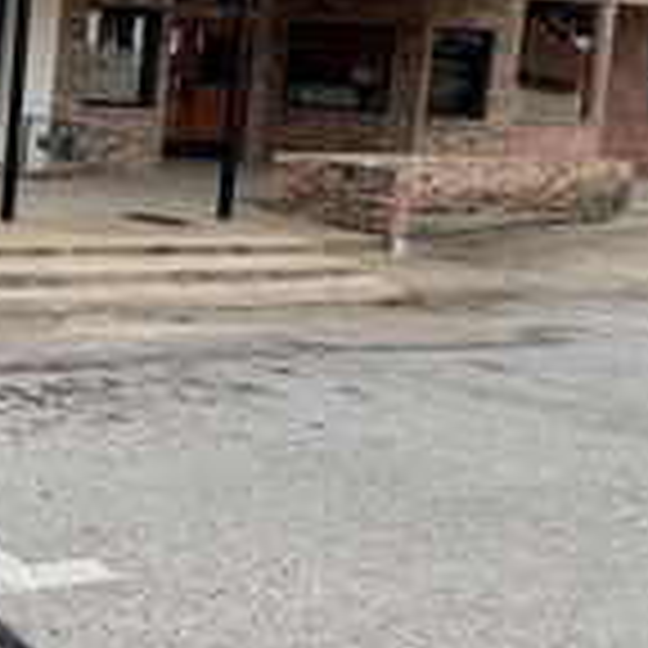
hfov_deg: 23.8
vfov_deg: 36.8
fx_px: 911
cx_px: -459
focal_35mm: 43
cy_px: 70
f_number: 2.2
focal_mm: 2.22
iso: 40
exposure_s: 1/545
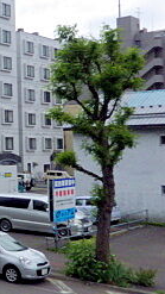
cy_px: 131
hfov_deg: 15.3
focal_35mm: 62
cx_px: -174
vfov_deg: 33.8
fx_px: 482
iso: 100
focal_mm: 4
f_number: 9.7
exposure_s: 1/160
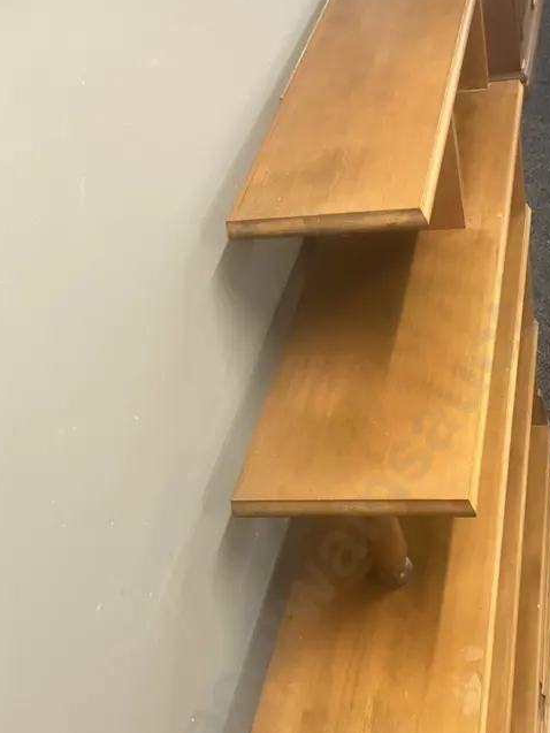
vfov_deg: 41.7
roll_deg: +12.1
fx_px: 953
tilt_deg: -43.6
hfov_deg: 31.7
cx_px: 399
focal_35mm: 45
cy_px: 473
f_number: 1.8
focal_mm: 3.99
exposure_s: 1/33
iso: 250
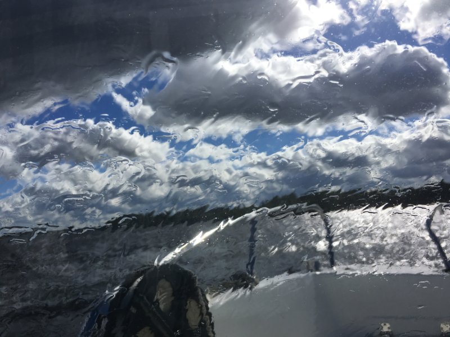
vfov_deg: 48.2
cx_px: 225
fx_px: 377
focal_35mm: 29
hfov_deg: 61.7
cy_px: 168
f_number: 2.2
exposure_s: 1/3846
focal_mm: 4.15
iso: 25
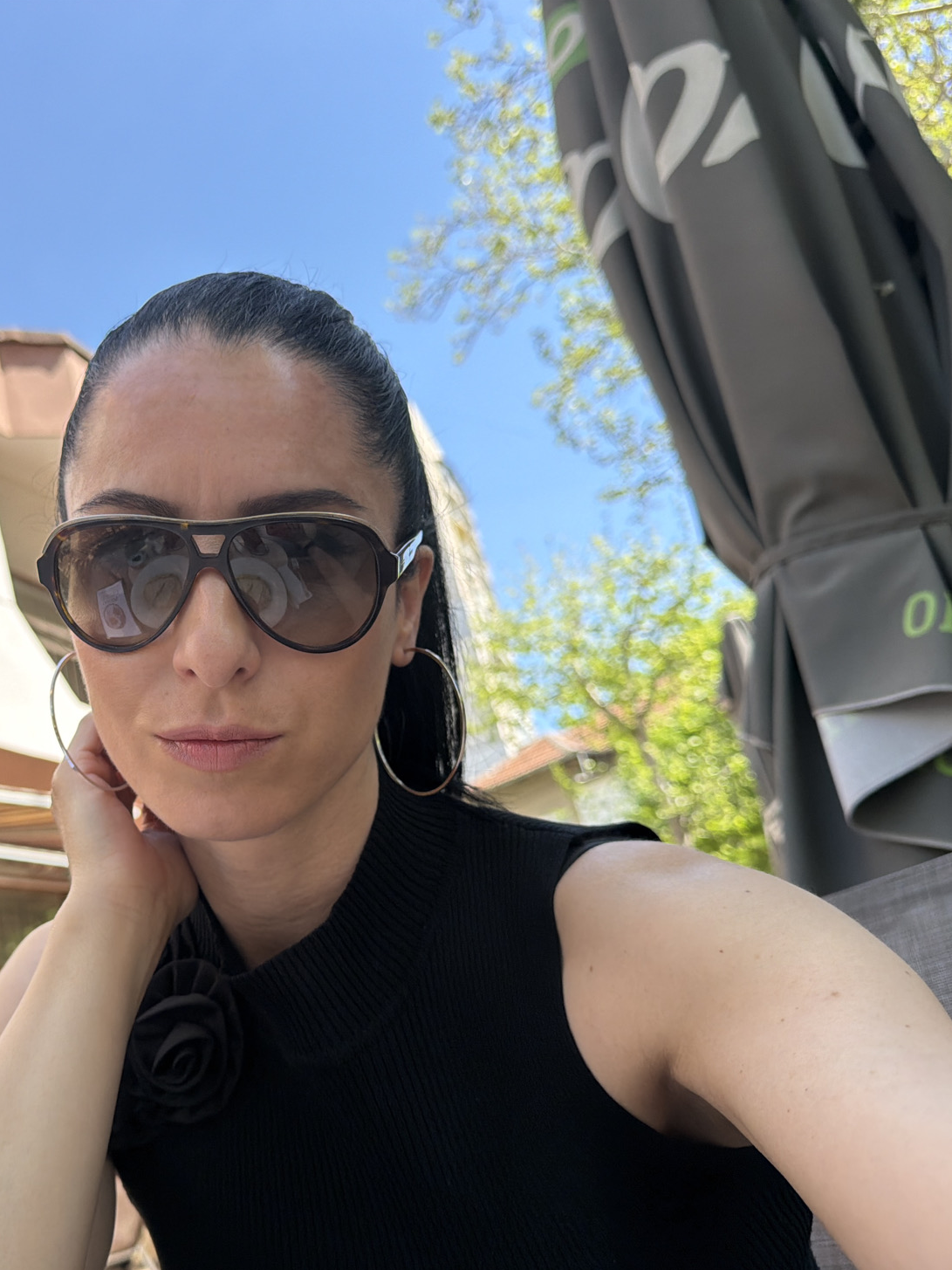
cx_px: 236
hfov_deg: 41.6
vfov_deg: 55.3
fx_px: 1210
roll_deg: +10.7
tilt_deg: +20.9
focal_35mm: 33
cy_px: 652
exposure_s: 1/1361
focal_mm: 6.76
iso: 100
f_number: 1.78
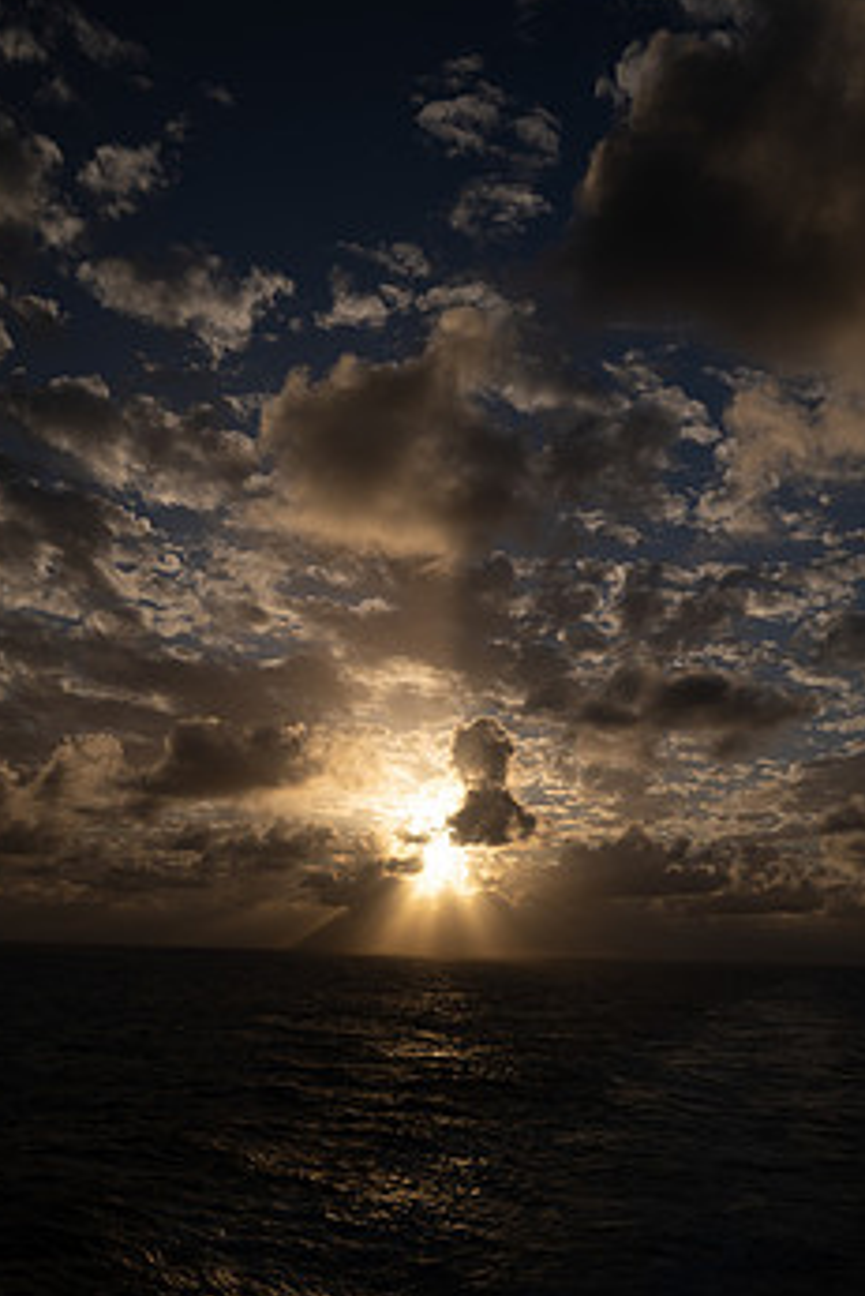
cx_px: 476
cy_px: 794
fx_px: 1404
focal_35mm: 39
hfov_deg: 34.2
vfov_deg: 49.1
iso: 125
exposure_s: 1/400
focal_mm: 30
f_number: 13
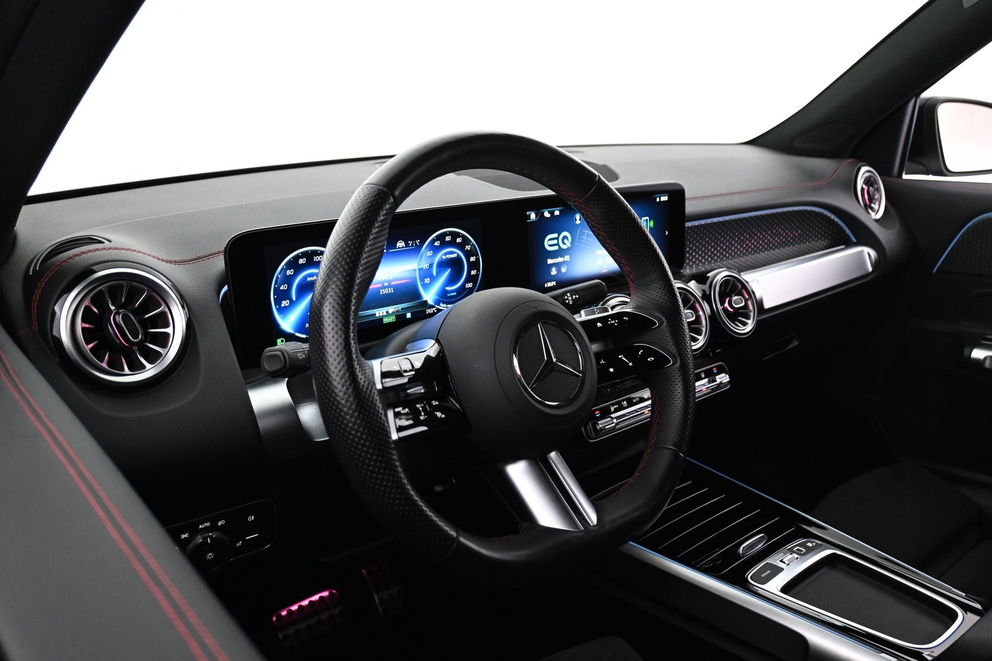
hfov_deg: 60.7
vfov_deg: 42.6
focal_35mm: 31
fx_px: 847
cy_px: 330
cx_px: 496
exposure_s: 1/25
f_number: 3.8
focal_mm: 20.5
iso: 1600
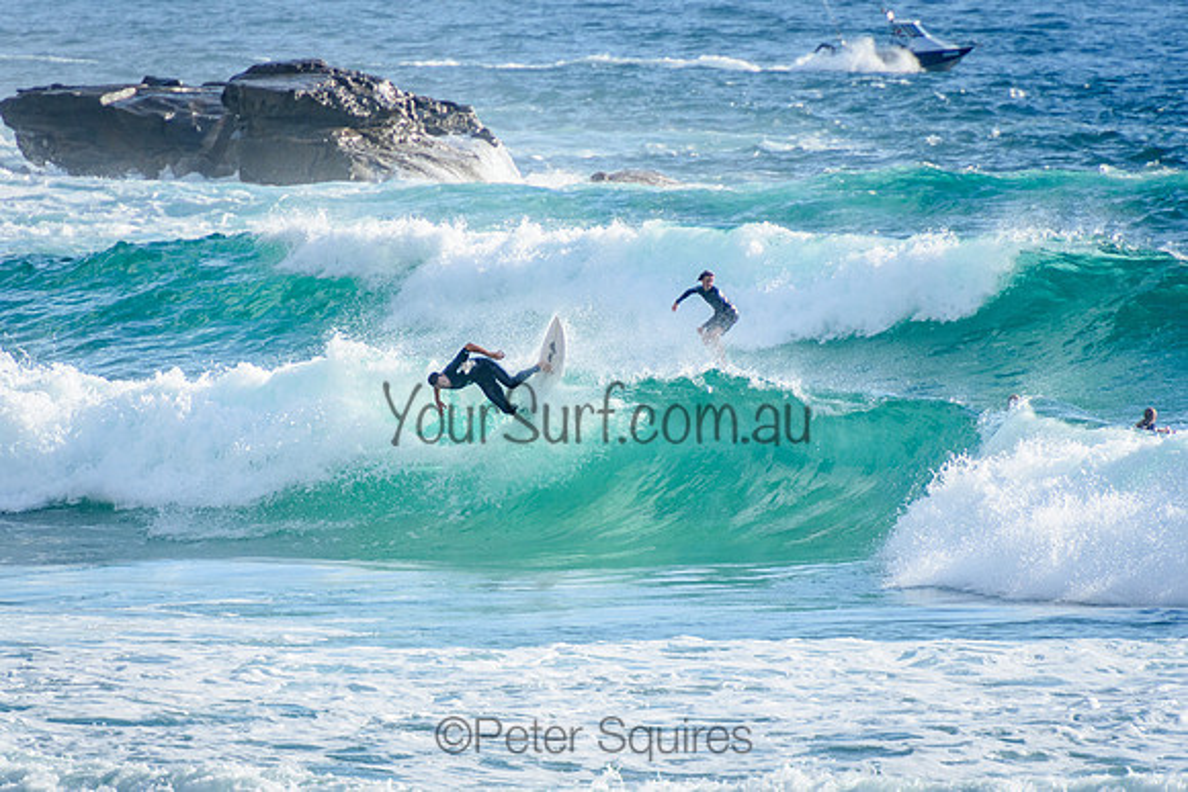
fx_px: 20151
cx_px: 594
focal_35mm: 611
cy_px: 396
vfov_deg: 2.3
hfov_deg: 3.4
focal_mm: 400
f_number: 5.6
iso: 400
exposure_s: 1/2000
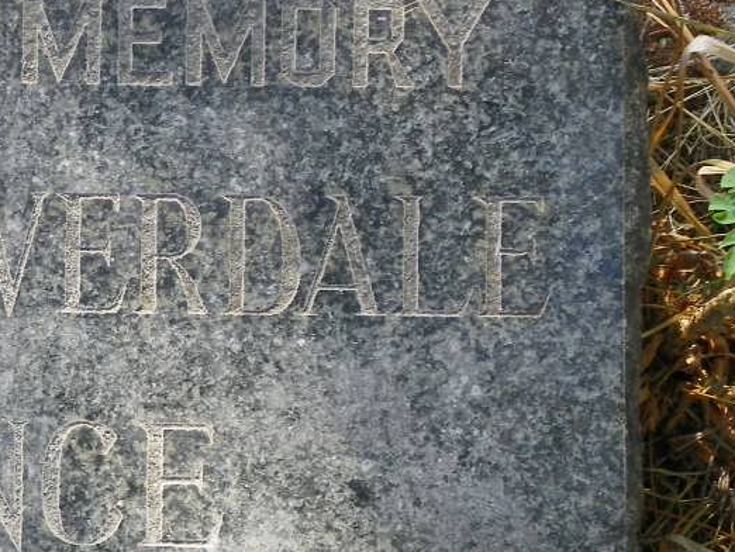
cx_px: -37
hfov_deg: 13.2
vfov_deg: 10.1
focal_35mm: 147
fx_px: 3123
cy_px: 387
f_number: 3.5
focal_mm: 11.4
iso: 64
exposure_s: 1/80
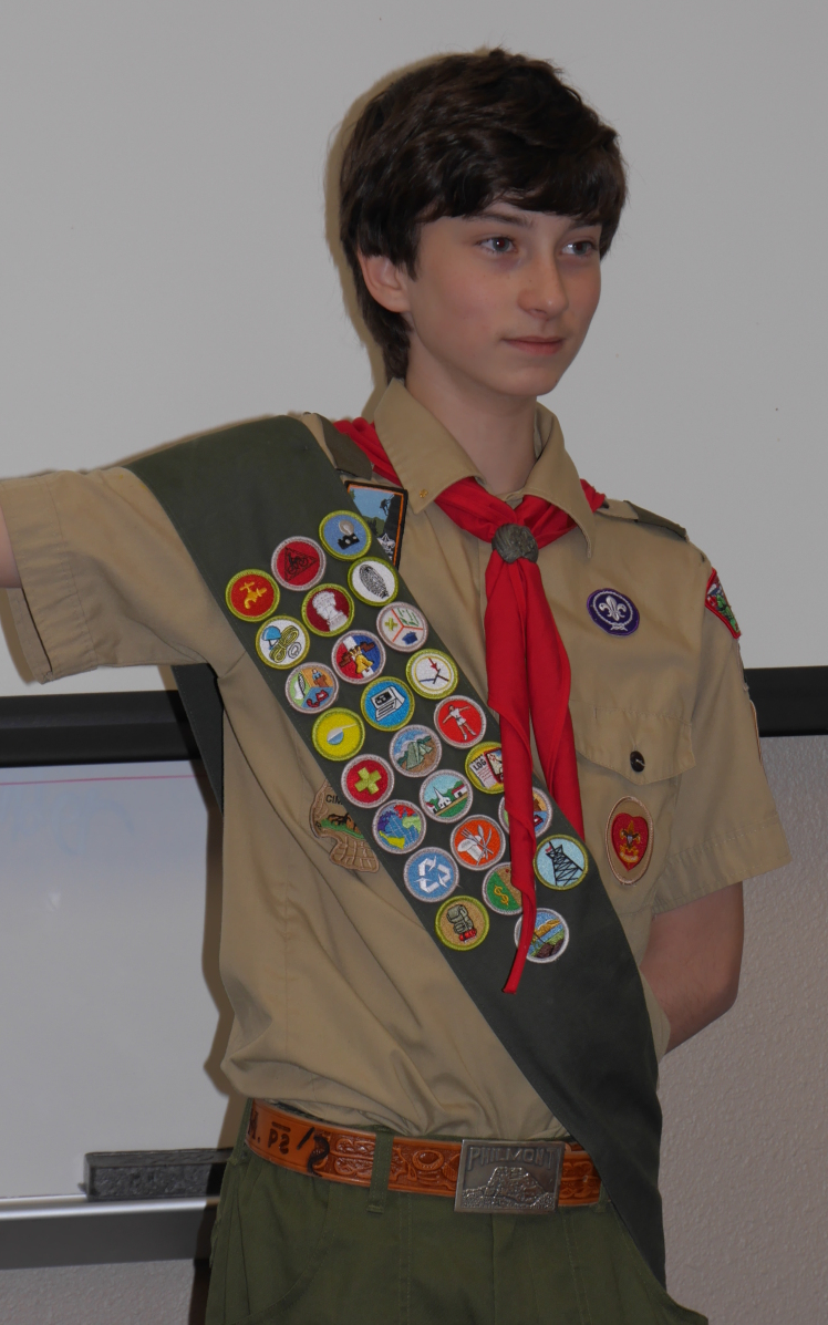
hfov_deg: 8.4
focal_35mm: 157
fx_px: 5669
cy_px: 572
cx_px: 375
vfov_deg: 13.3
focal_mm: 65
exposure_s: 1/60
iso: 200
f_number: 5.3
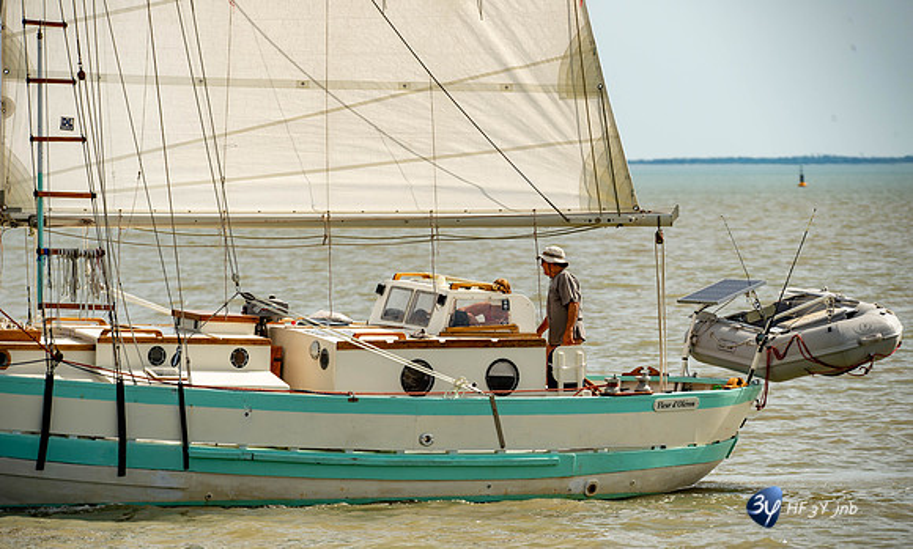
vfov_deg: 3.5
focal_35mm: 360
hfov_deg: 5.9
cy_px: 304
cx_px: 456
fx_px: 8873
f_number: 9
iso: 100
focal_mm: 350
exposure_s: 1/400
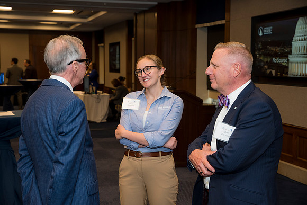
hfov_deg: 33.4
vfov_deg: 22.6
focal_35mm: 60
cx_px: 154
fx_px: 512
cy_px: 102
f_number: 5
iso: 800
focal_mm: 60
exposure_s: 1/125
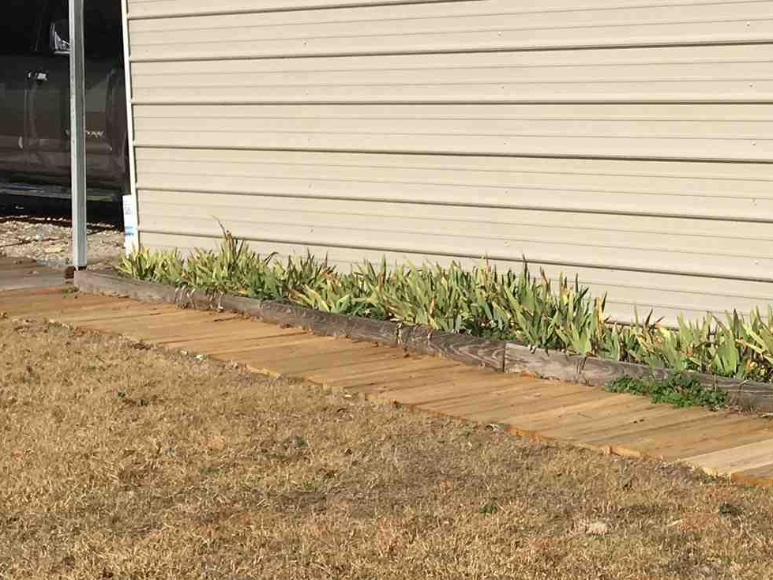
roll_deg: +0.5
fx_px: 2032
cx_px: 794
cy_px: 120
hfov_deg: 20.8
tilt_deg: -2.7
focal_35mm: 91
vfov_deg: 16.1
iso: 25
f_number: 2.2
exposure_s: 1/2849
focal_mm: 4.15
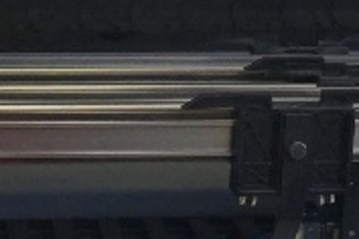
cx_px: 79
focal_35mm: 139
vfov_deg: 9.8
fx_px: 1386
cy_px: 260
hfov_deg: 14.7
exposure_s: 1/160
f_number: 4
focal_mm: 16
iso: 1600
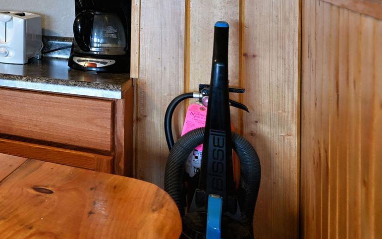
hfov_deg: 20.9
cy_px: -30
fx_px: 677
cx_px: -315
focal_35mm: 65
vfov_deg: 19.1
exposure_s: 1/10
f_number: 5.6
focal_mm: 16
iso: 400
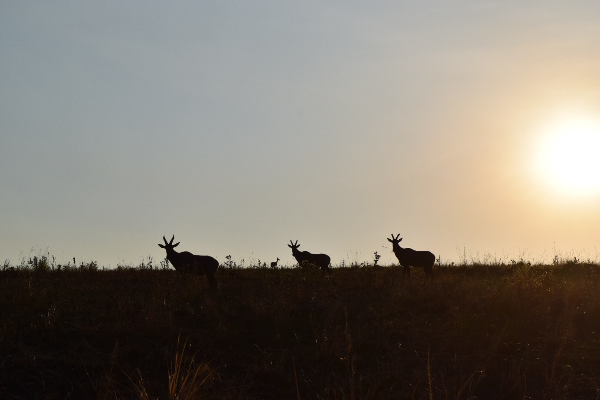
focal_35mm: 82
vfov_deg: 16.6
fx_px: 1375
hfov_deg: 24.6
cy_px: 200
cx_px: 300
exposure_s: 1/1250
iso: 200
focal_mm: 55
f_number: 13
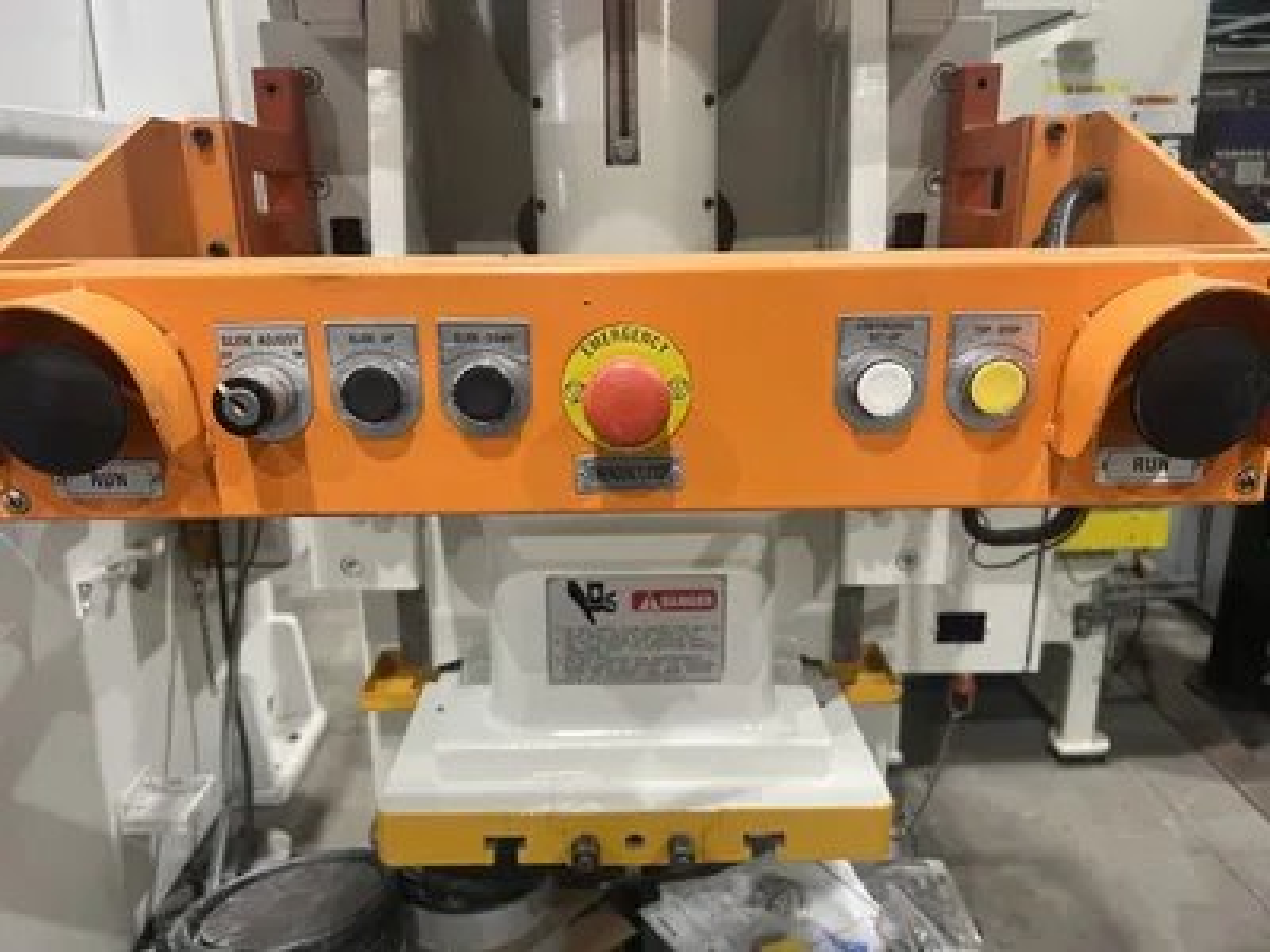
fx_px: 954
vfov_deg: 53.1
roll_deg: +0.7
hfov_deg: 67.3
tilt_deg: -17.7
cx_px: 635
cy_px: 476
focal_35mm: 26
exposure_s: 1/60
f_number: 1.5
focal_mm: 5.7
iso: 100
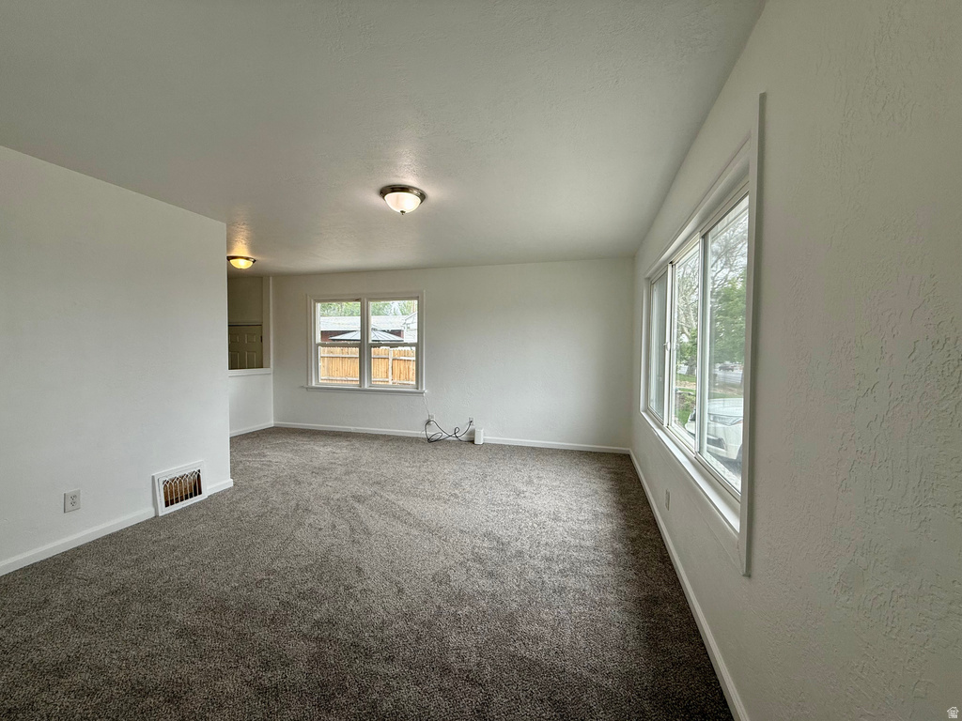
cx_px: 481
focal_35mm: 14
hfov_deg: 102.1
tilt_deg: -1.5
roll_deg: -0.3
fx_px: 389
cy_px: 360
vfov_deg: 85.7
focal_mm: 2.22
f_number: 2.2
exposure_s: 1/134
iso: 64
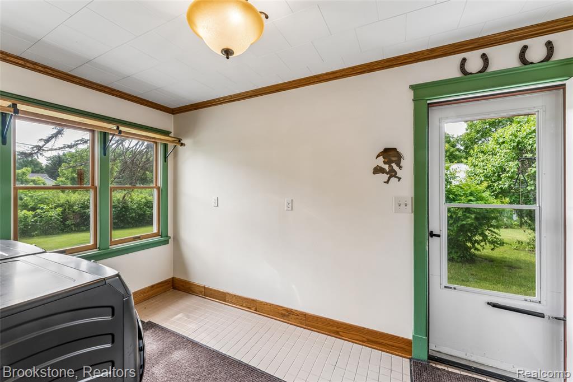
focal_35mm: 14
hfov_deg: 104.3
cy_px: 191
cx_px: 286
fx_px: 223
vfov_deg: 81.2
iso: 400
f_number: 13
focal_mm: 14
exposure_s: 1/13
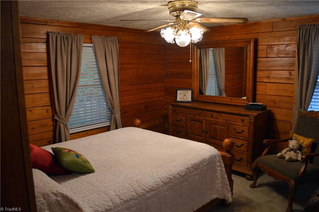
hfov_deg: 67.4
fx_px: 239
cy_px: 106
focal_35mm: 27
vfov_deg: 47.8
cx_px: 160
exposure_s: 1/30
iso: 280
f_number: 3.5
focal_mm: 18
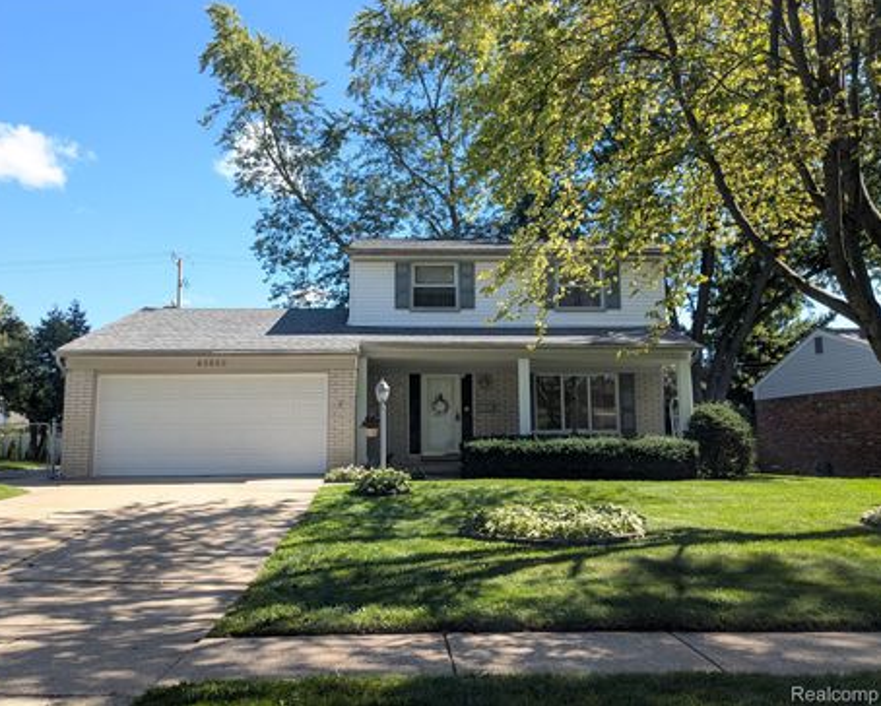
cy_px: 344
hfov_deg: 60.3
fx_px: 757
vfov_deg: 50.0
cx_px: 400
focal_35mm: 29
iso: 49
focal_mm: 4.38
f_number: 1.73
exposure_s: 1/1017
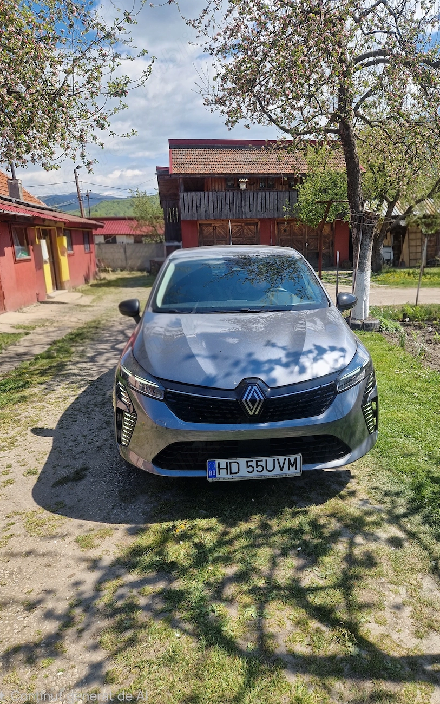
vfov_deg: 72.5
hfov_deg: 49.1
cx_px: 255
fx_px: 480
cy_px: 350
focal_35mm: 25
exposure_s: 1/1111
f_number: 1.8
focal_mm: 5.4
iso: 50
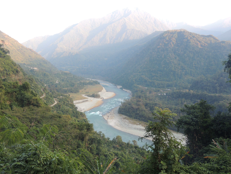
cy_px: 87
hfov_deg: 60.0
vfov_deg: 46.8
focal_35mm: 30
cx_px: 116
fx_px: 200
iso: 100
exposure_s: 1/80
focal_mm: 5.3
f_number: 3.1
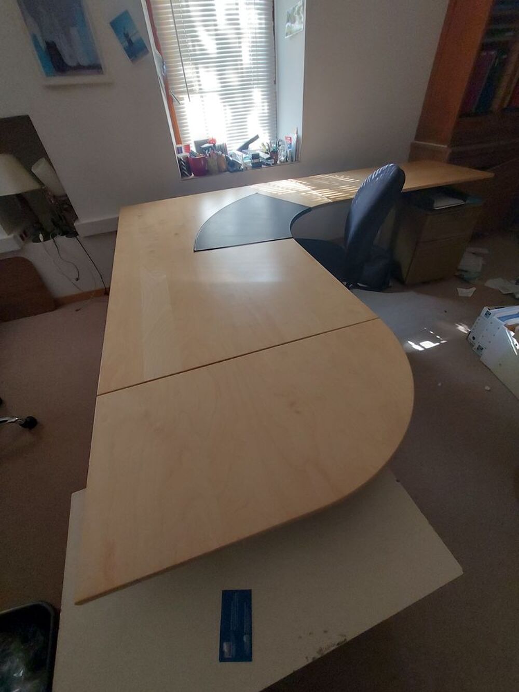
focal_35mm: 13
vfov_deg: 106.2
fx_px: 260
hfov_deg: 89.9
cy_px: 346
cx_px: 260
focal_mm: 1.74
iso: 200
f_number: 2.2
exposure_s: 1/50
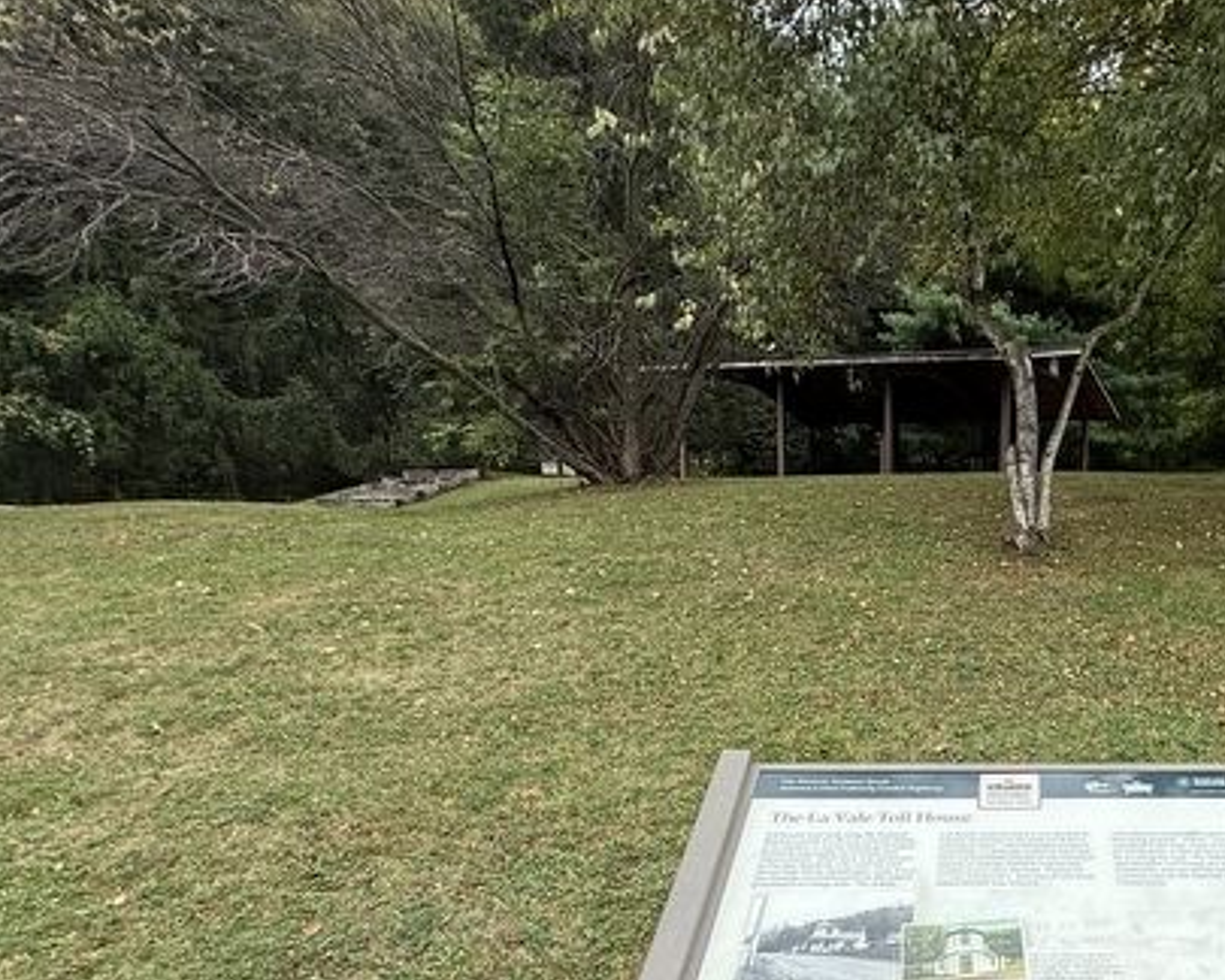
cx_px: 1040
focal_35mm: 27
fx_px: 979
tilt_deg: -6.8
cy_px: 777
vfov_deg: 50.1
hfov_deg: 57.4
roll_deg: -3.3
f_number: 2.2
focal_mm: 2.22
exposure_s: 1/613
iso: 50
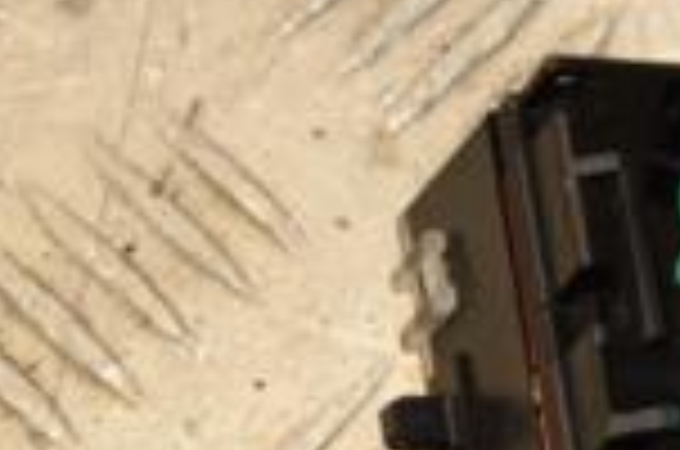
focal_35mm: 299
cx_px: 1297
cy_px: 468
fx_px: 5636
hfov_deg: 6.7
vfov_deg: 4.6
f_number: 6.3
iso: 800
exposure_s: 1/200
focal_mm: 50
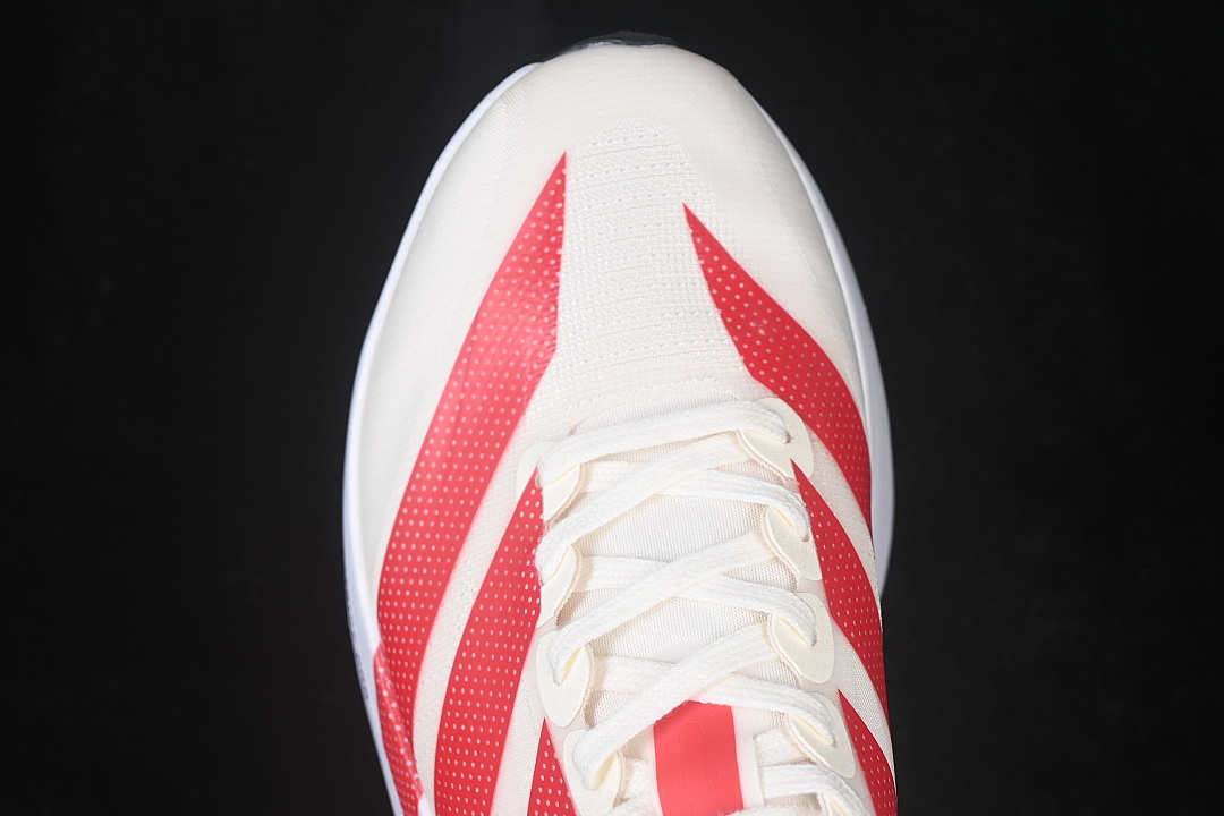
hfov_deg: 27.0
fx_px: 2550
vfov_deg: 18.2
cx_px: 612
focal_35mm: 75
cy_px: 408
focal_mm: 50
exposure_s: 1/80
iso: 160
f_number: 7.1
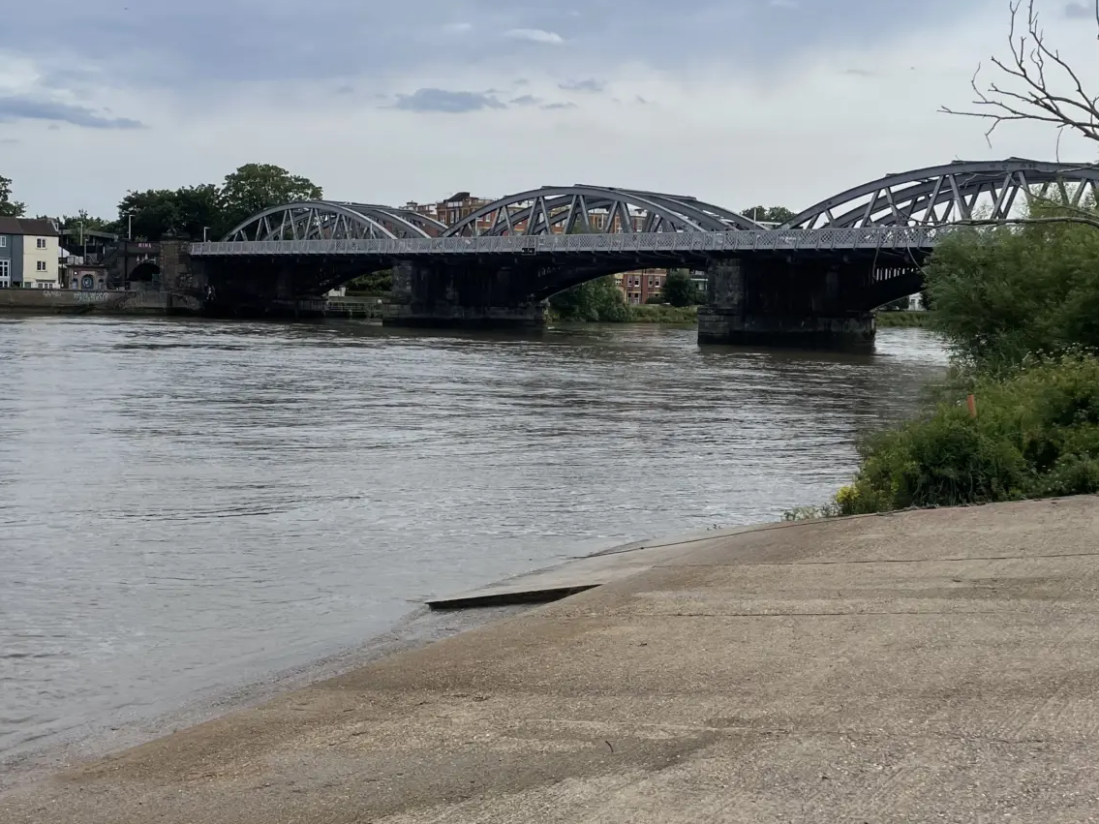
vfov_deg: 32.9
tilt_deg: -2.9
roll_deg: -1.3
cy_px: 394
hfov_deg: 42.9
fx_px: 1397
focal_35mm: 44
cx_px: 507
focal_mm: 4.2
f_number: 1.6
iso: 32
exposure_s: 1/5556
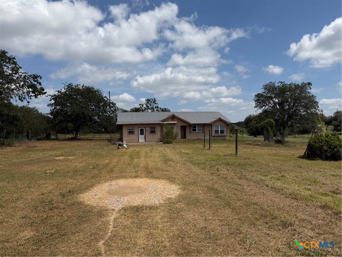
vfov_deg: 56.8
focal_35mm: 24
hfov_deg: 71.6
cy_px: 128
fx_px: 237
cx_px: 171
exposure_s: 1/8130
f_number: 1.78
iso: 80
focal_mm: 6.76
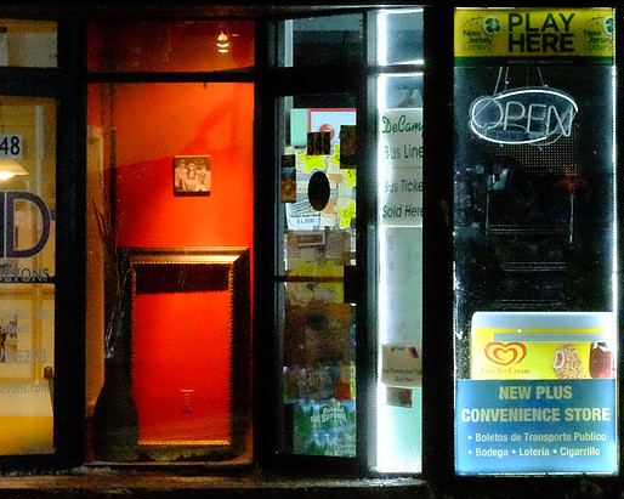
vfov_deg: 6.6
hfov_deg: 8.2
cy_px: 202
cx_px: 405
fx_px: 4339
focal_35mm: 235
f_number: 14
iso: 25600
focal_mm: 77.9
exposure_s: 1/75
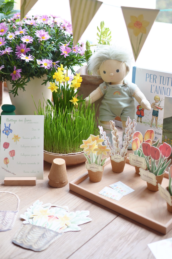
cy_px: 130
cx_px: 86
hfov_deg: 25.6
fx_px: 378
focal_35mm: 52
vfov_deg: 37.9
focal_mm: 35
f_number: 2.5
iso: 100
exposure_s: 1/100
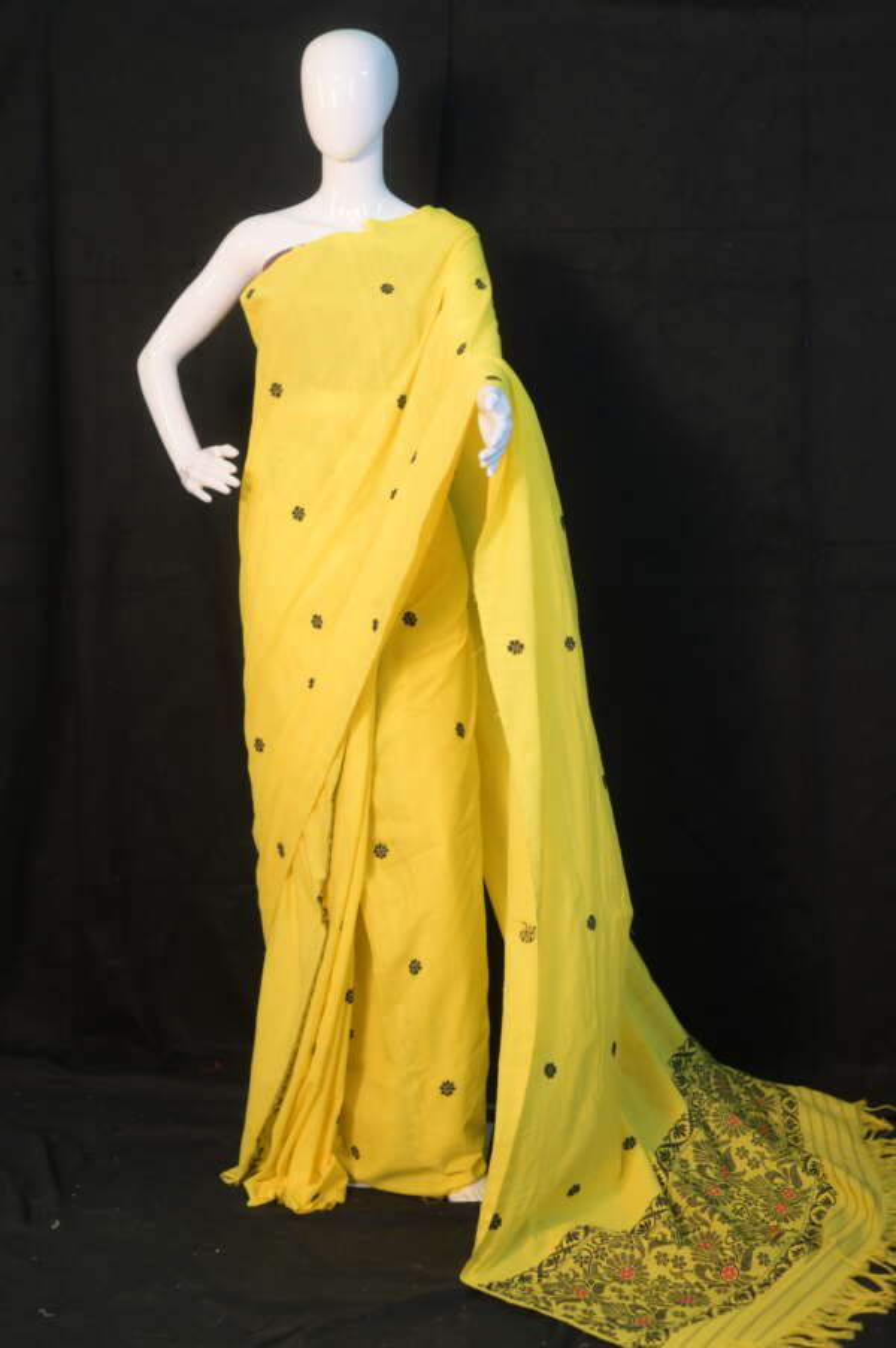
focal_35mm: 50
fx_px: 1869
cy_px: 674
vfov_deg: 39.6
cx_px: 448
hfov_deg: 27.0
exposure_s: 1/200
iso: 1250
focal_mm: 50
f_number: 2.5
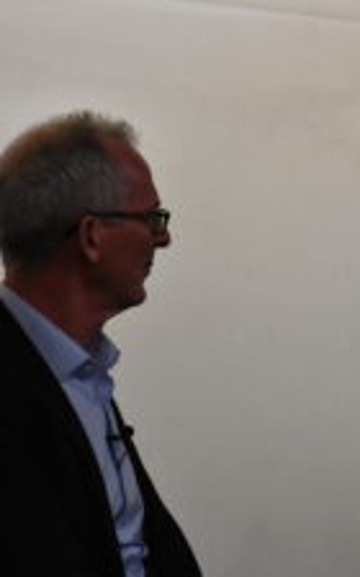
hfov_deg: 7.3
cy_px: 335
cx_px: 365
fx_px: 2794
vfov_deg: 11.8
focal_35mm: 178
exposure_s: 1/320
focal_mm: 66
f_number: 5
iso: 4000
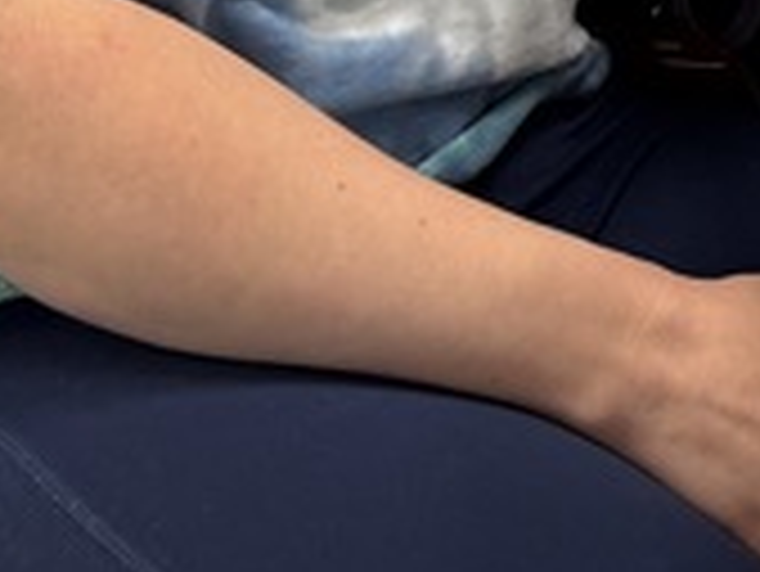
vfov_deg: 9.2
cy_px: -811
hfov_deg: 12.2
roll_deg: +0.6
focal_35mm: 145
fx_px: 3186
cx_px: 1462
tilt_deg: -23.6
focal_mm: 6.76
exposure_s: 1/60
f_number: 1.78
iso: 125
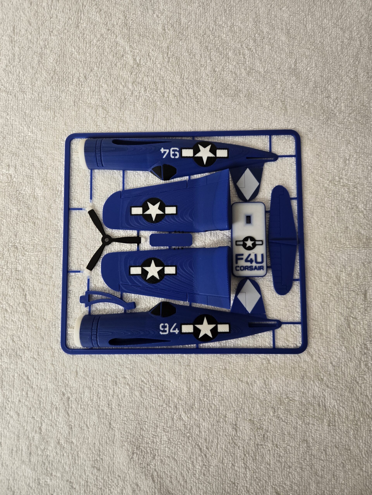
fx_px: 330
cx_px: 186
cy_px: 248
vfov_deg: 73.9
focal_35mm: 23
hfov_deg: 58.9
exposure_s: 1/120
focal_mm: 5.4
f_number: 1.8
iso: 250
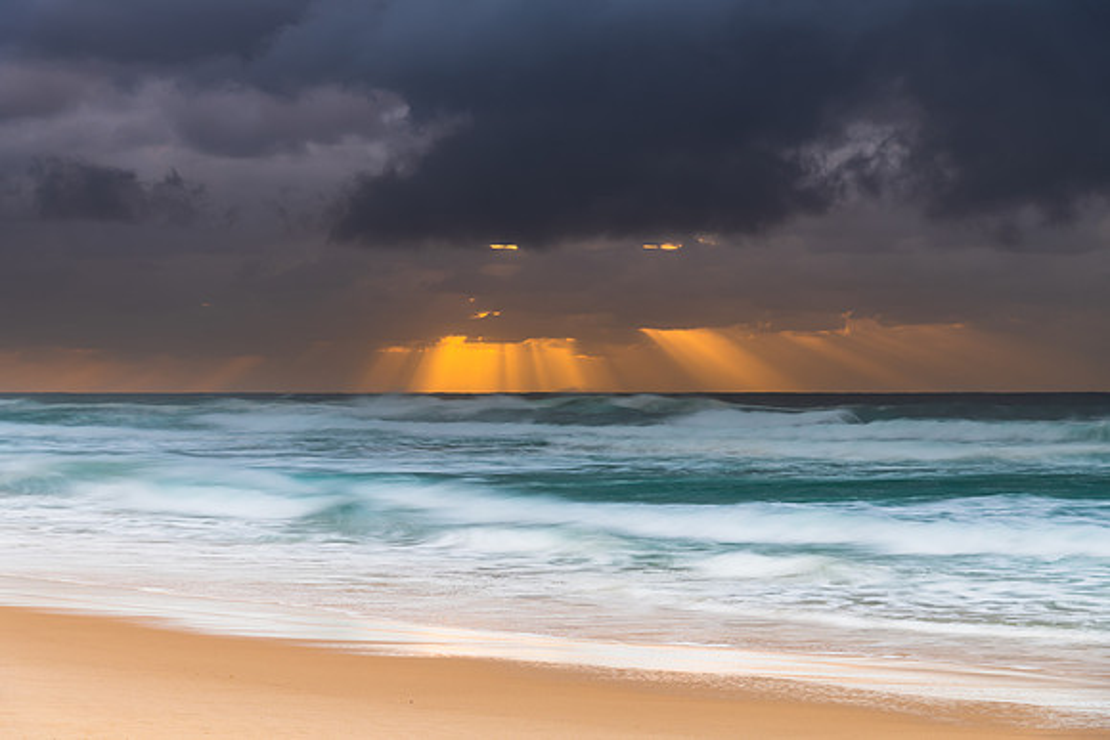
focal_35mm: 79
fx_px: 2447
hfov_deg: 25.6
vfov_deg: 17.2
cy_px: 370
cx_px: 555
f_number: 8
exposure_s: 1/1.67
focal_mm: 78
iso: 40
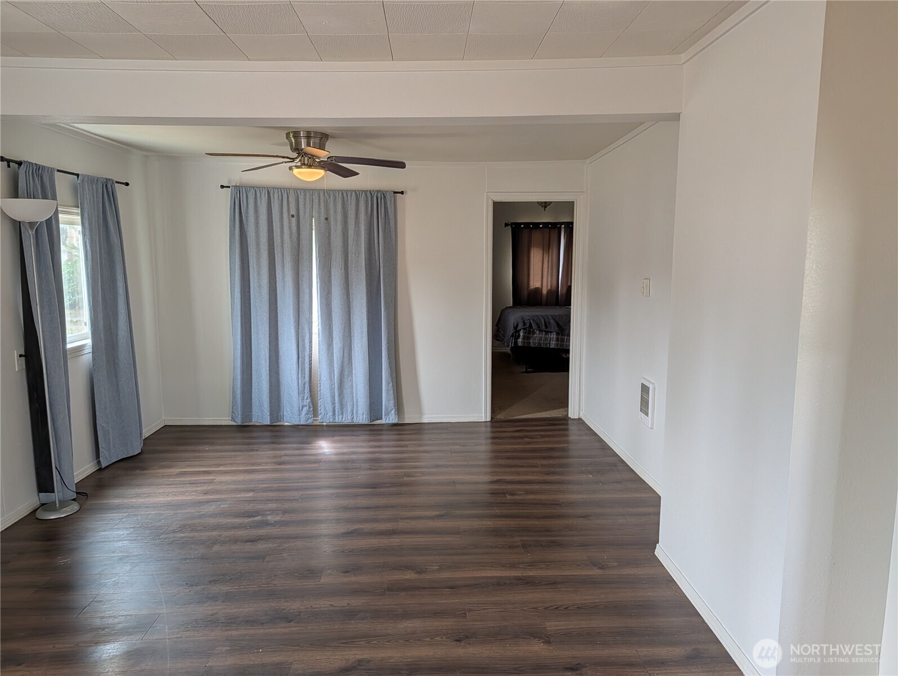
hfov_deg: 71.5
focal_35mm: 24
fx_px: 623
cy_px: 338
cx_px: 449
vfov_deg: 56.9
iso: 38
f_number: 1.68
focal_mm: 6.9
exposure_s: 1/533
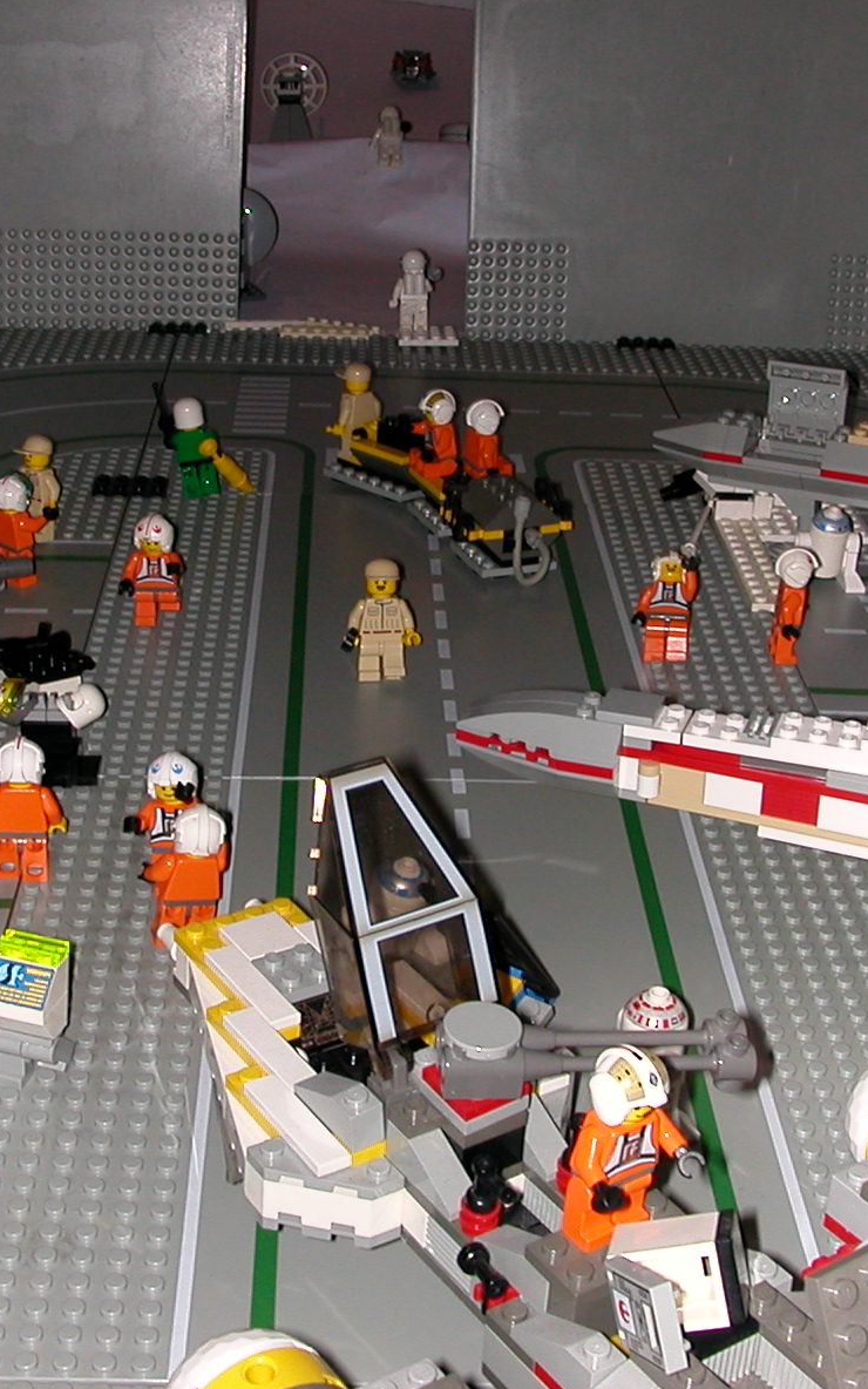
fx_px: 2006
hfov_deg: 24.4
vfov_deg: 38.2
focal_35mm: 53
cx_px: 405
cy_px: 697
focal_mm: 5.6
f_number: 4.5
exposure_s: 1/59.9
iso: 100
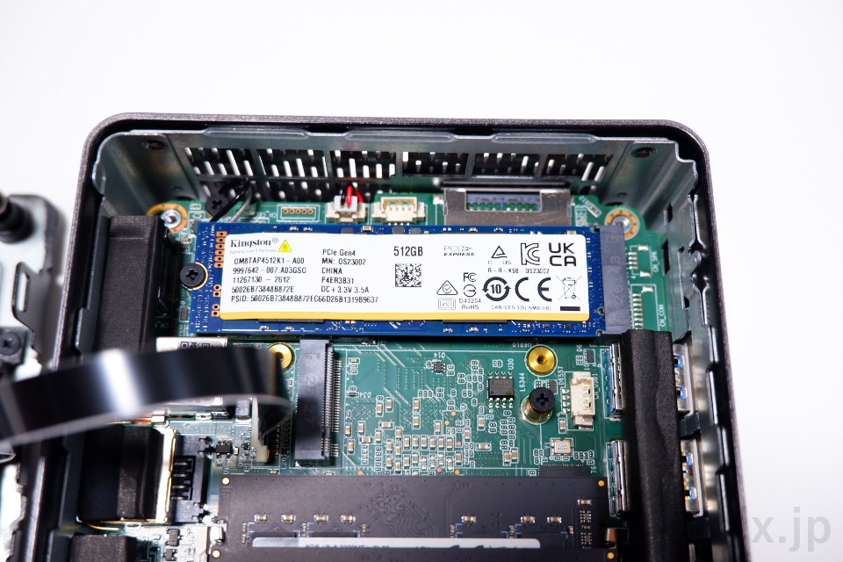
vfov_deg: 35.1
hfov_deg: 50.7
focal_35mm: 38
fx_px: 890
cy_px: 281
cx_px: 422
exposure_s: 1/52
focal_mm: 25.6
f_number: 4.4
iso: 800
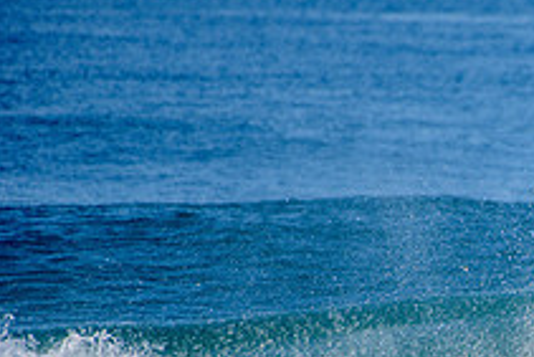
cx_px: 731
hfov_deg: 1.5
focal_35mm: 1375
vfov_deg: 1.0
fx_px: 20409
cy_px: 411
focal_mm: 500
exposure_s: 1/1600
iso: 180
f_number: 5.6
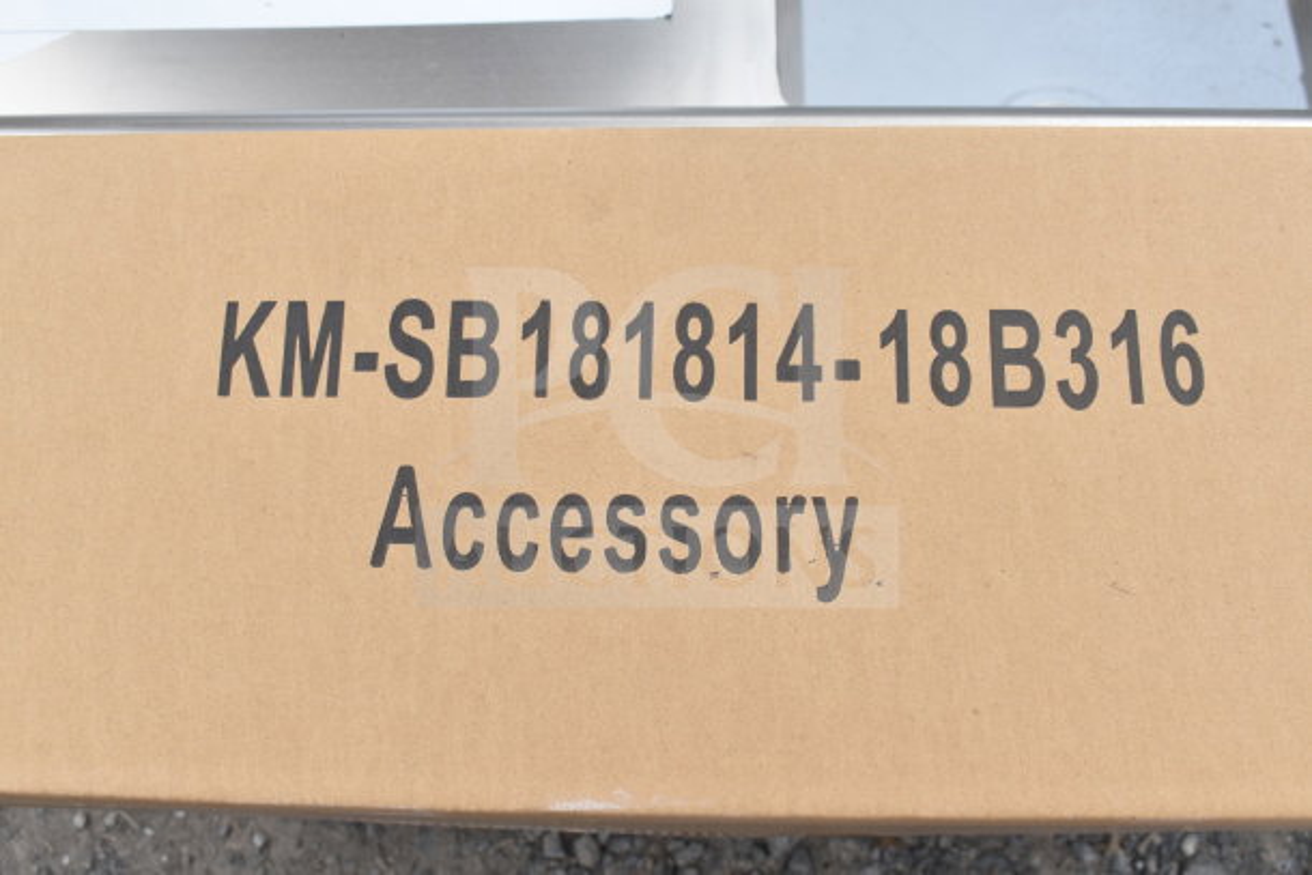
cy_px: 438
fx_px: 1312
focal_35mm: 36
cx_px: 656
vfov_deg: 36.9
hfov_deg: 53.1
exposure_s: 1/200
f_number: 7.1
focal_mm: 24
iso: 200
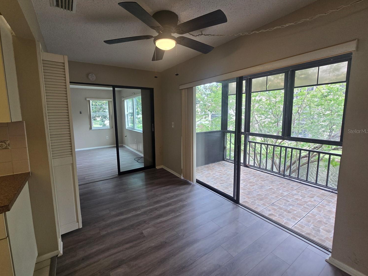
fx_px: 149
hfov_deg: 102.0
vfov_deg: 85.6
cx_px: 173
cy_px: 131
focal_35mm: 14
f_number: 2.2
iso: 100
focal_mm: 2.2
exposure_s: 1/120
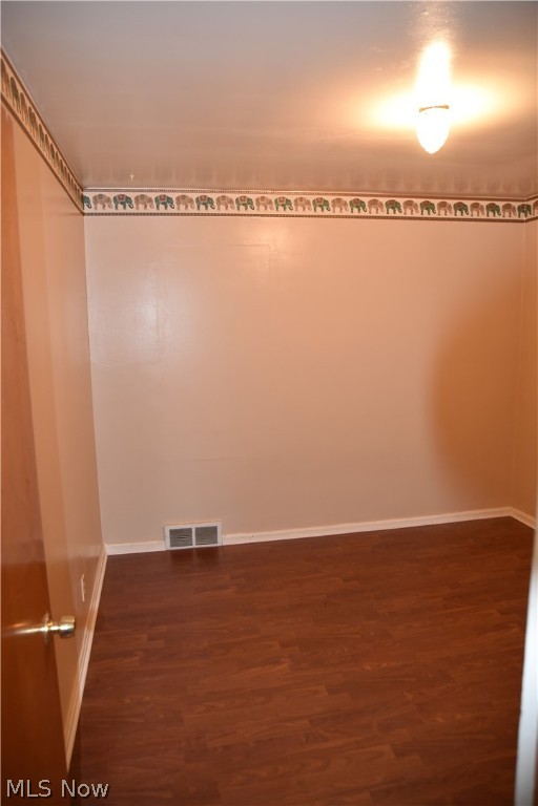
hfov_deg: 53.1
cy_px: 403
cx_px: 269
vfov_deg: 73.7
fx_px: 538
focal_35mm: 24
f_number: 4
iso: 1600
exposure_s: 1/60
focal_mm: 24
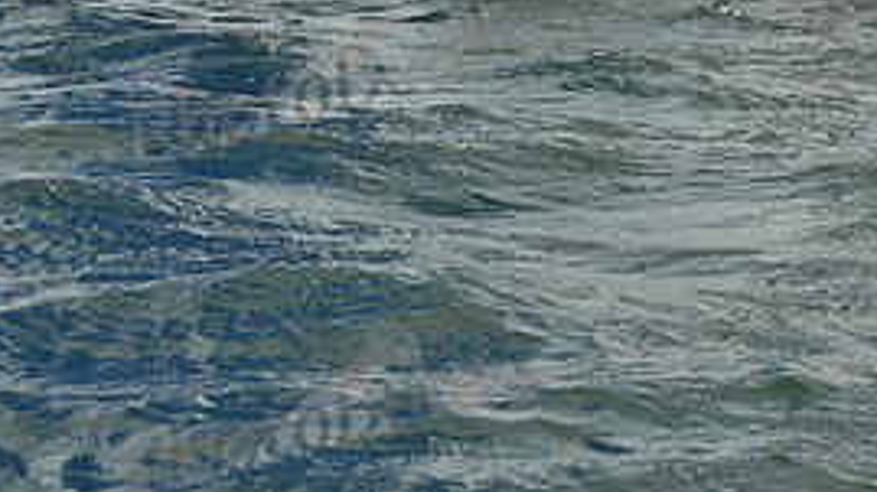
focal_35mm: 158
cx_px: 756
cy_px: -132
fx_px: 3672
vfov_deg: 7.6
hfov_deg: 13.5
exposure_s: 1/1600
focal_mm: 70
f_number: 10
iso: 400
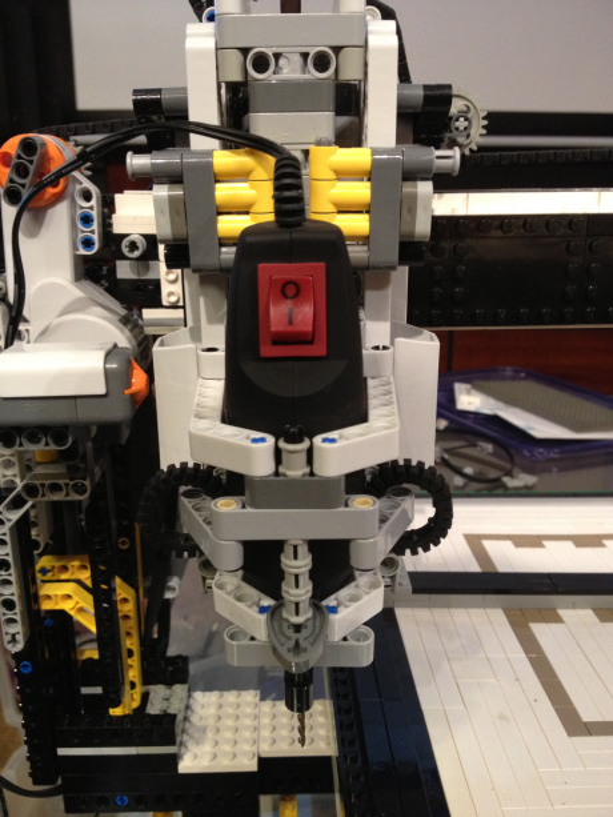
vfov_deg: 52.6
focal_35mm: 35
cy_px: 408
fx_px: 826
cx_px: 306
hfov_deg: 40.7
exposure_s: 1/20
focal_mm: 4.28
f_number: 2.4
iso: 250
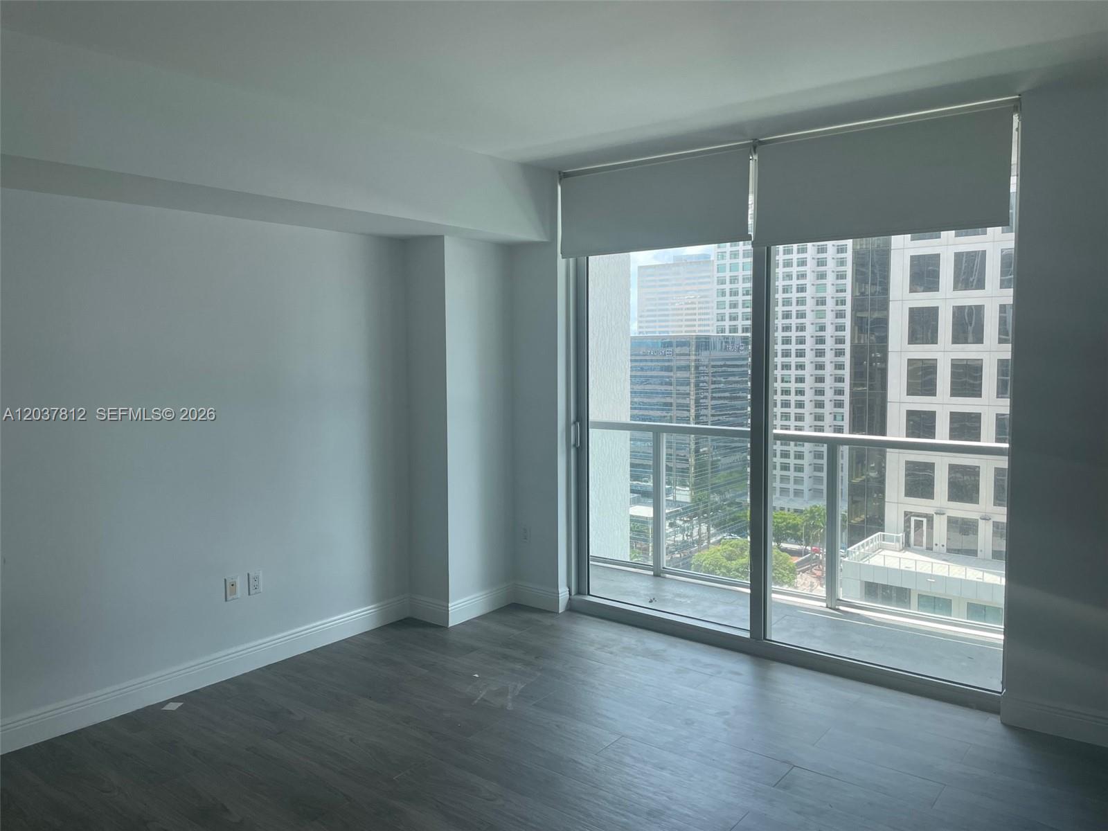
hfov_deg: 67.3
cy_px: 416
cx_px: 554
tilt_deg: -4.4
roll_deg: +0.7
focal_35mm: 26
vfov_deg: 53.1
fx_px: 832
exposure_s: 1/452
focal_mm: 4.2
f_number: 1.6
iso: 32
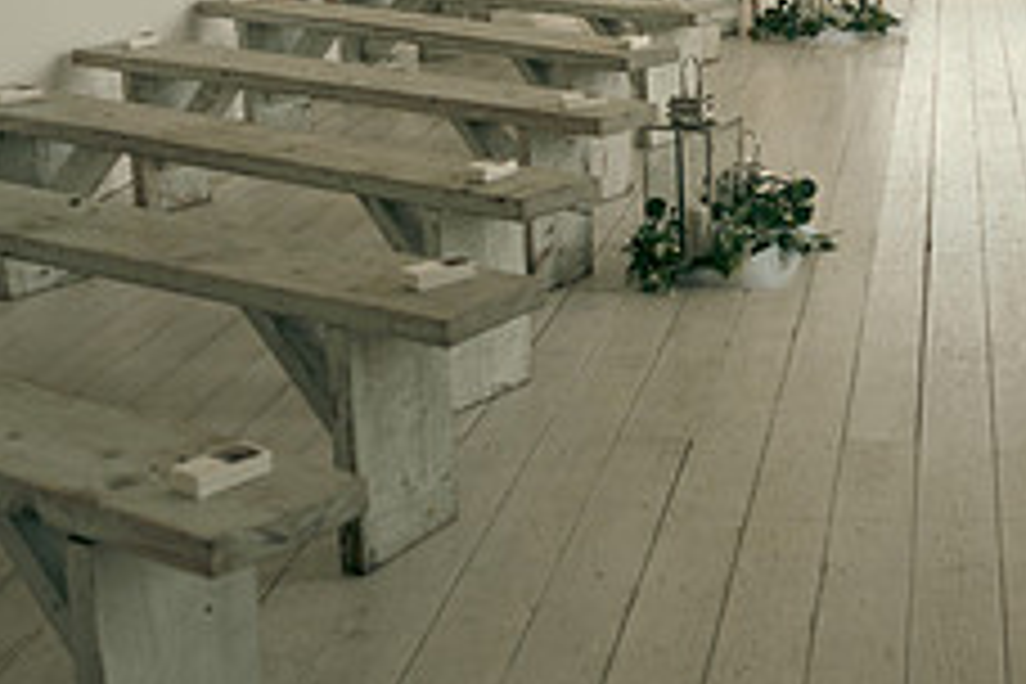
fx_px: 1738
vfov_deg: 21.7
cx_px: 940
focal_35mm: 61
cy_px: 65
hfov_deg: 31.2
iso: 125
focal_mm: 24
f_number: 3.5
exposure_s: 1/250
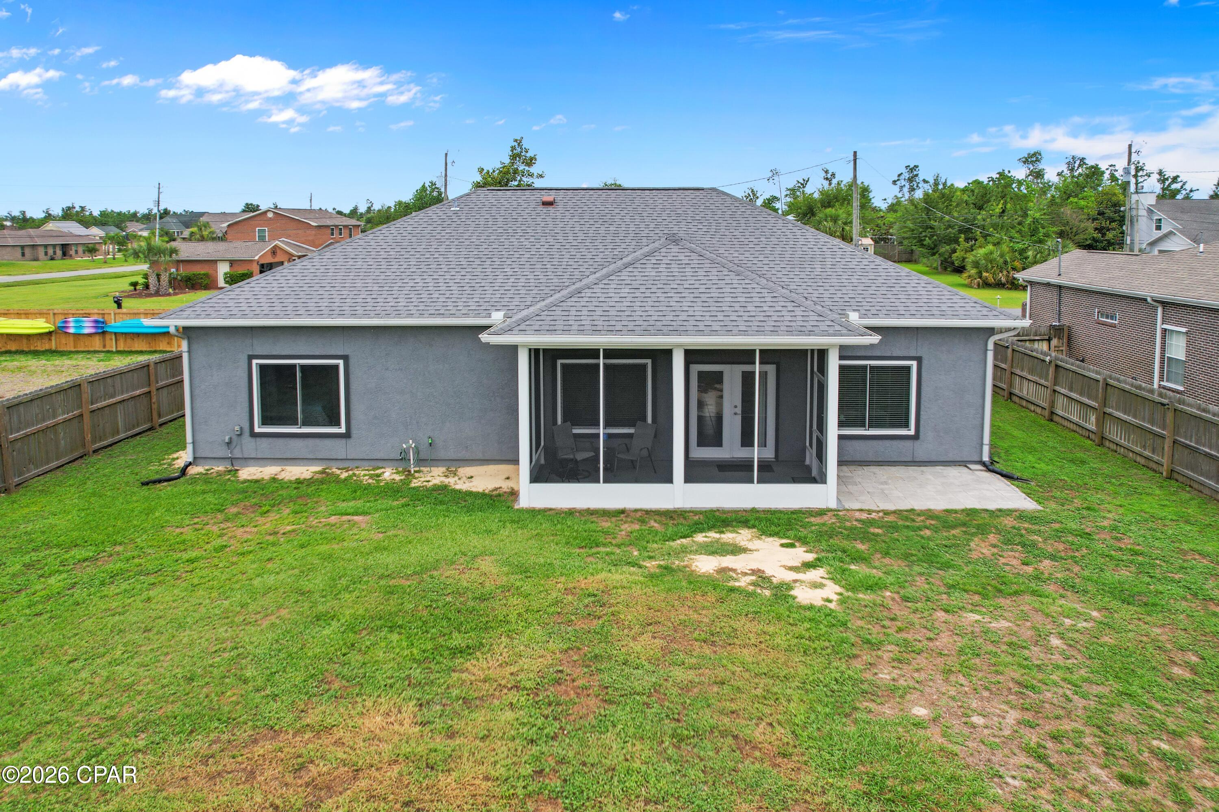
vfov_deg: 57.2
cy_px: 406
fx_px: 745
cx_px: 610
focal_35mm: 22
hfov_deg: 78.6
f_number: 2.8
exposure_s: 1/1250
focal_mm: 8.38
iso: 100
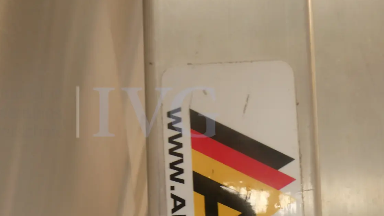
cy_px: 284
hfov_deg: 45.4
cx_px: 170
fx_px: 458
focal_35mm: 45
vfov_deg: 23.3
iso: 160
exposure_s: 1/60
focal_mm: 4.3
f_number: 3.3
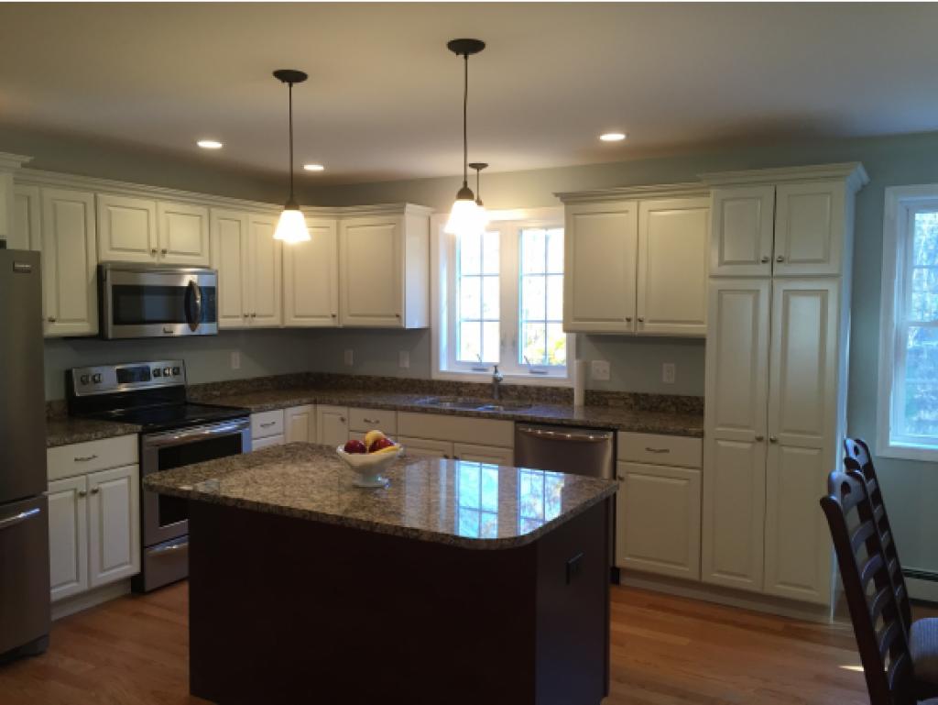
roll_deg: +0.4
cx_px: 469
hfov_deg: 61.6
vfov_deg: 48.3
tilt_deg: -4.0
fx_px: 786
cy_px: 352
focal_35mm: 29
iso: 40
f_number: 2.2
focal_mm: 4.15
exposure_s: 1/30
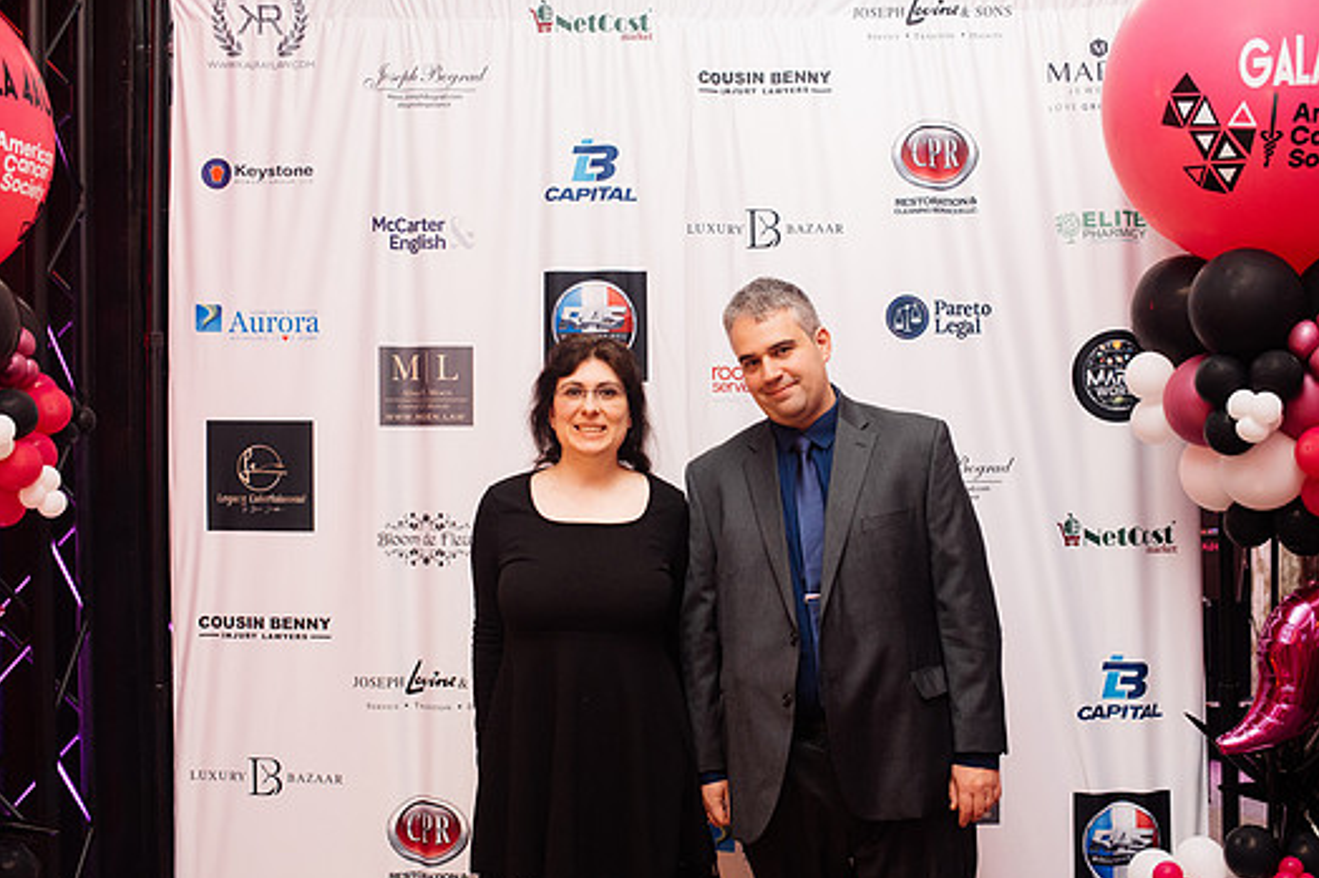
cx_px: 685
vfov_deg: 33.4
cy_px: 459
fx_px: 1465
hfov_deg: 48.5
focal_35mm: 40
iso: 2500
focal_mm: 35
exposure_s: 1/200
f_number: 2.8
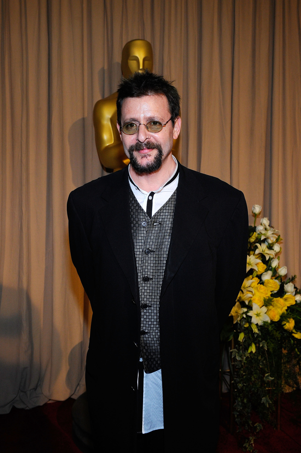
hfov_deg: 37.8
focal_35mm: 35
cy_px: 226
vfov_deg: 54.5
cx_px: 150
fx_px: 440
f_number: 6.3
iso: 1600
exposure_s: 1/125
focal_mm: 35
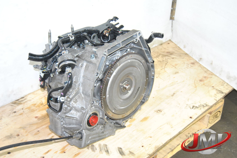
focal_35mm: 49
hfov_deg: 40.3
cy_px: 79
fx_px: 323
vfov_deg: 27.6
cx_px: 117
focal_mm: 32
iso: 800
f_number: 5
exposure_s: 1/60
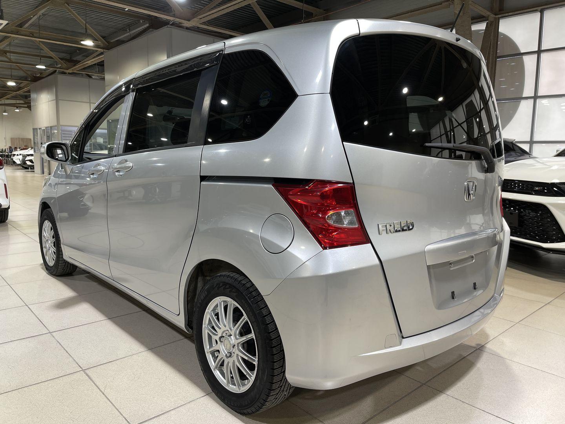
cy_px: 212
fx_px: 408
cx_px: 282
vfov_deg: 54.9
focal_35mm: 25
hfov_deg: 69.4
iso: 40
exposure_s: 1/100
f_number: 1.6
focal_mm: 5.1
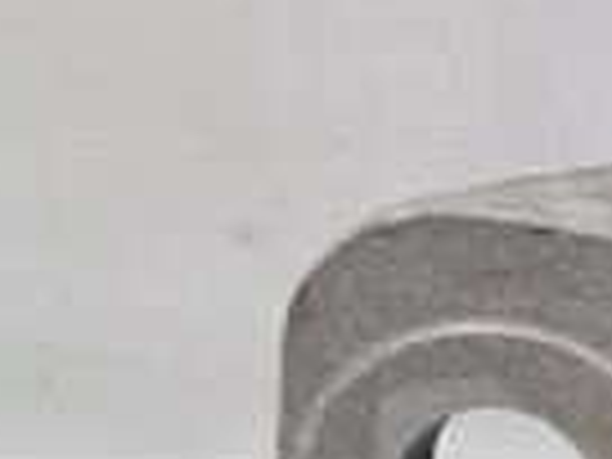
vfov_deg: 11.7
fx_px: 2245
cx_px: 1404
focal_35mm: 127
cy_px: 196
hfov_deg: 12.6
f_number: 1.8
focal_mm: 4
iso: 50
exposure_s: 1/50
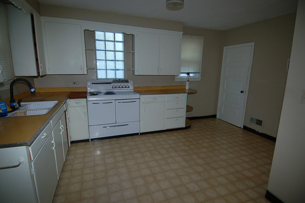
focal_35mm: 18
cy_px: 102
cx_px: 152
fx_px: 152
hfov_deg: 90.1
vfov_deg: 67.3
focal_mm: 12
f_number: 4
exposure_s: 1/60
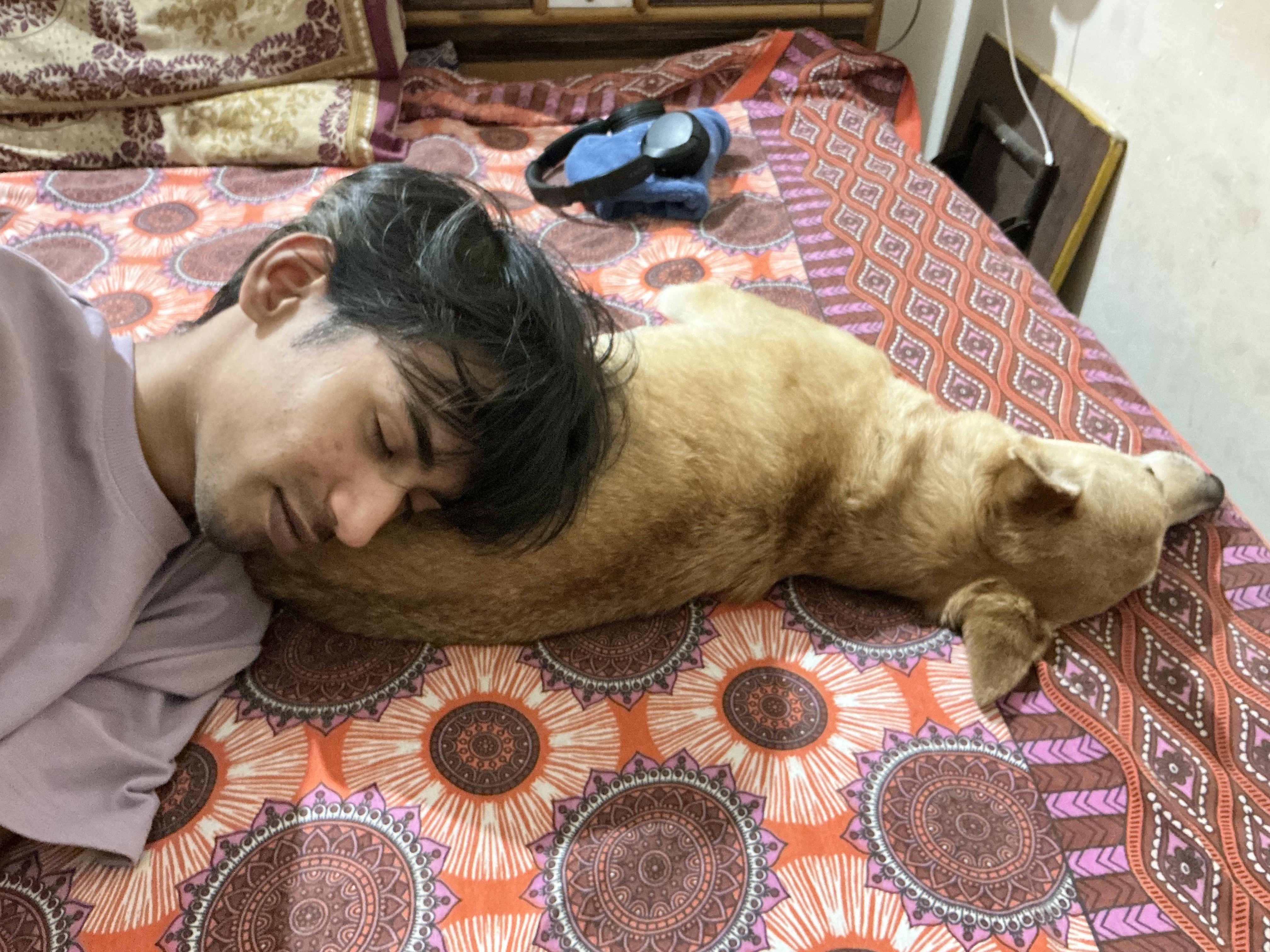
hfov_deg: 63.4
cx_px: 635
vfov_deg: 49.7
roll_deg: -1.0
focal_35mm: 28
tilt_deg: -38.0
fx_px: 1027
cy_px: 476
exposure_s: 1/15
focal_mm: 3
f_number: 1.8
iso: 500
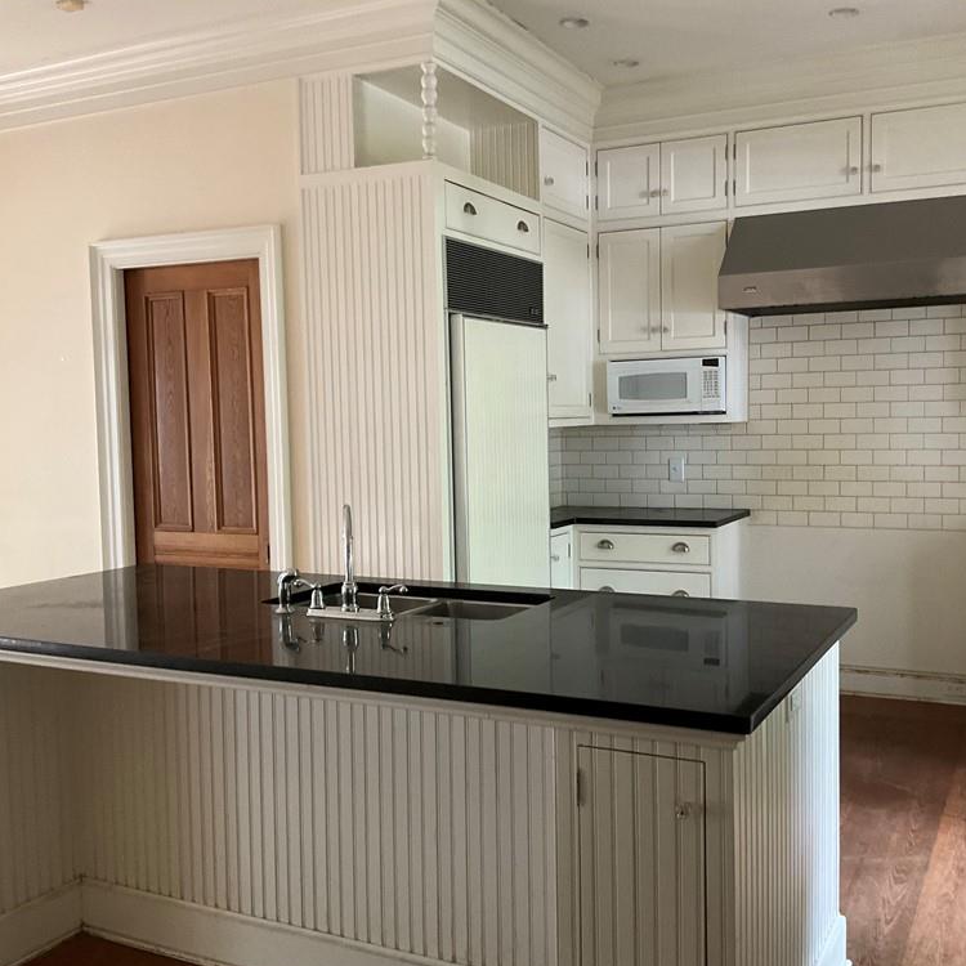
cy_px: 484
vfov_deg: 47.2
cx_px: 546
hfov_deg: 47.1
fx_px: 1105
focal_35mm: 35
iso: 250
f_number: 1.8
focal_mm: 3
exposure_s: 1/60
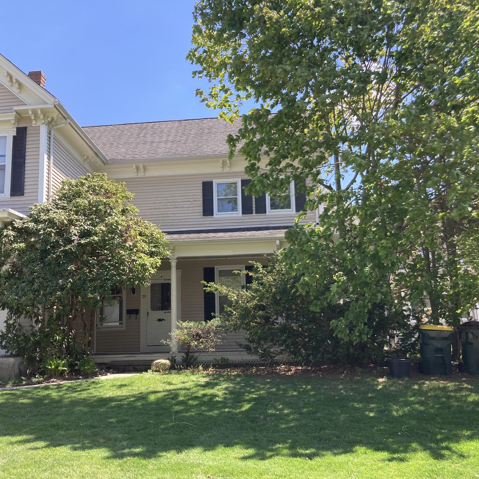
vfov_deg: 48.4
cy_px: 246
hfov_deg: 48.4
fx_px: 532
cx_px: 213
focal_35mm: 34
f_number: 1.8
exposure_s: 1/517
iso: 20
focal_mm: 3.99
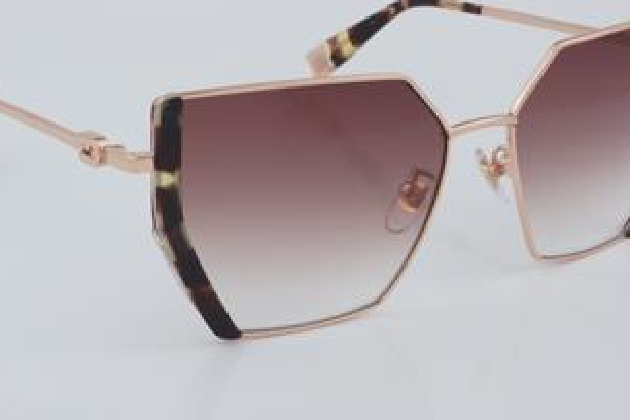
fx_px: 1715
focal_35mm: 98
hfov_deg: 20.8
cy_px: 173
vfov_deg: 14.0
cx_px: 319
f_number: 32
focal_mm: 50
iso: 100
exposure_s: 1/4
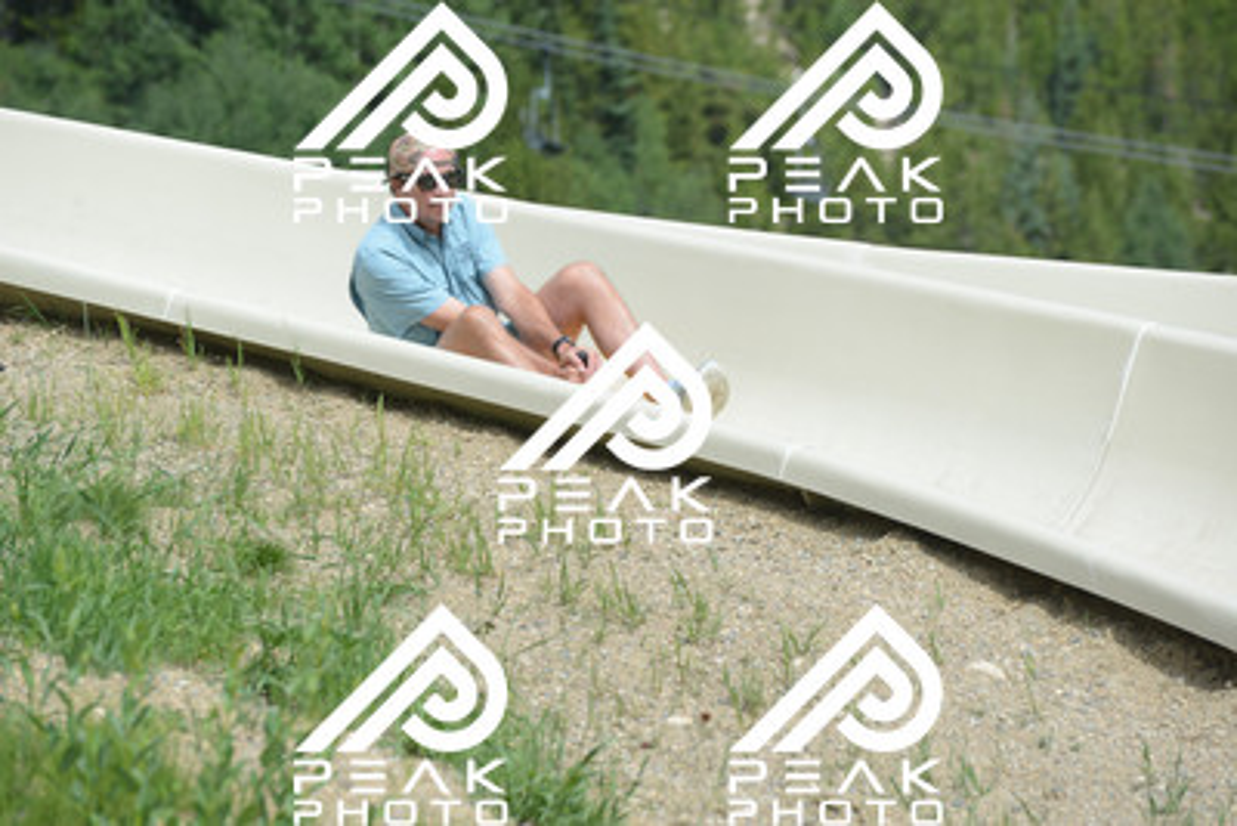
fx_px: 6702
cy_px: 413
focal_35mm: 195
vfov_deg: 7.0
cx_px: 618
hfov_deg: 10.5
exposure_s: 1/640
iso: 250
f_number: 6.3
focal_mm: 195
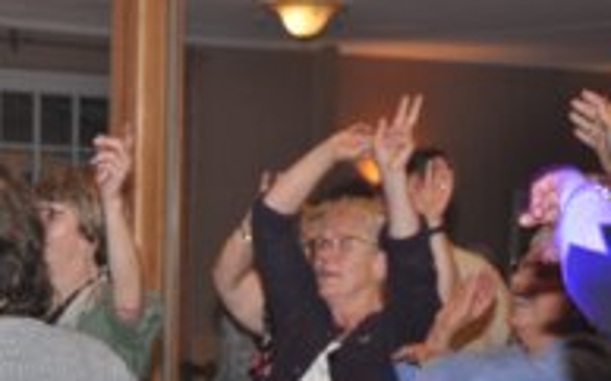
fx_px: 2729
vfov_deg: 8.0
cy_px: 305
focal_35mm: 164
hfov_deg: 12.7
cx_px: 126
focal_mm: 52
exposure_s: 1/60
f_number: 5
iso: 800
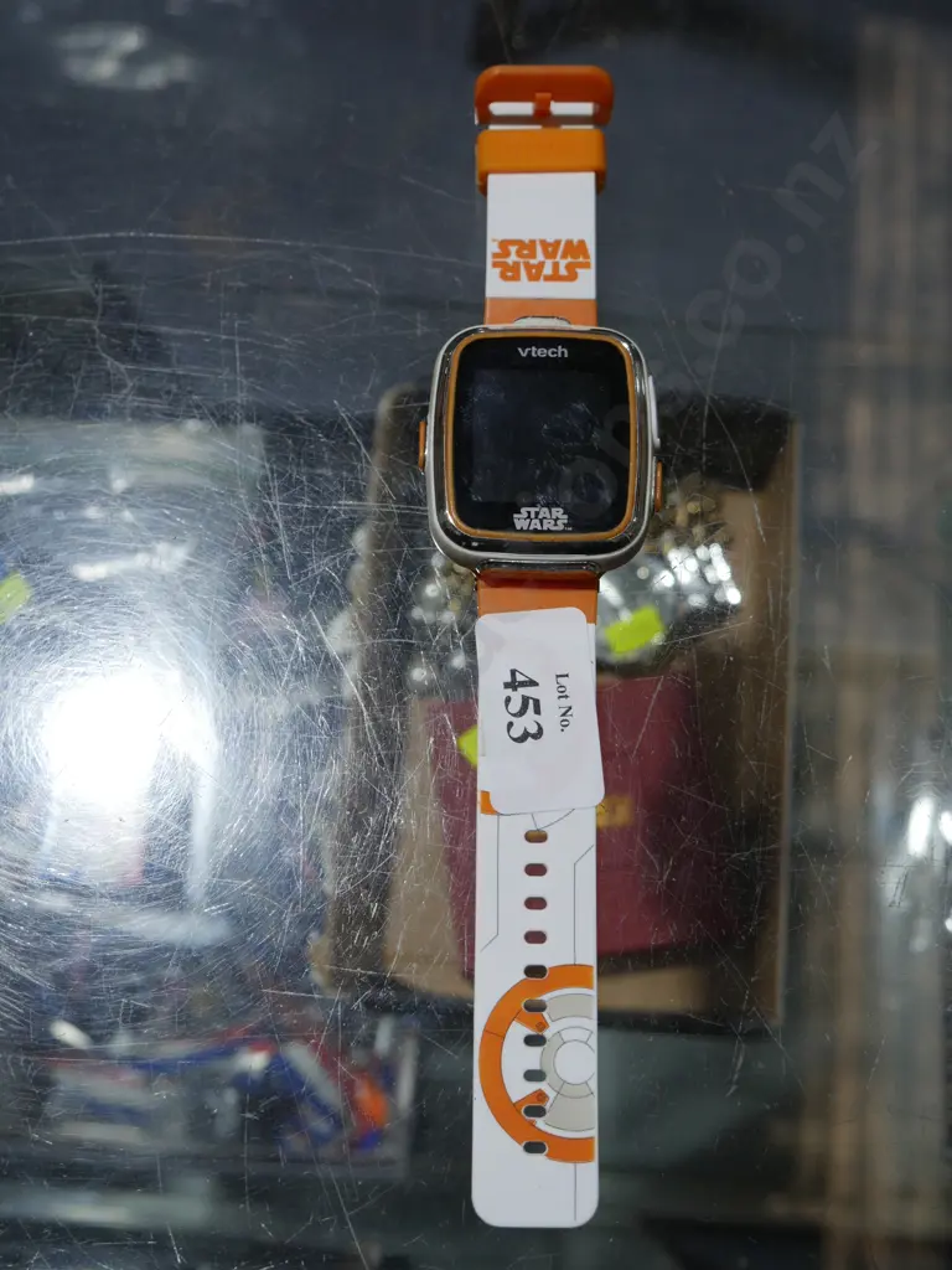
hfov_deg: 36.0
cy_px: 635
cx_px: 476
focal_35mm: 40
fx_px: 1467
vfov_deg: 46.8
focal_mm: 20
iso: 200
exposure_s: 1/100
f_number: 4.5
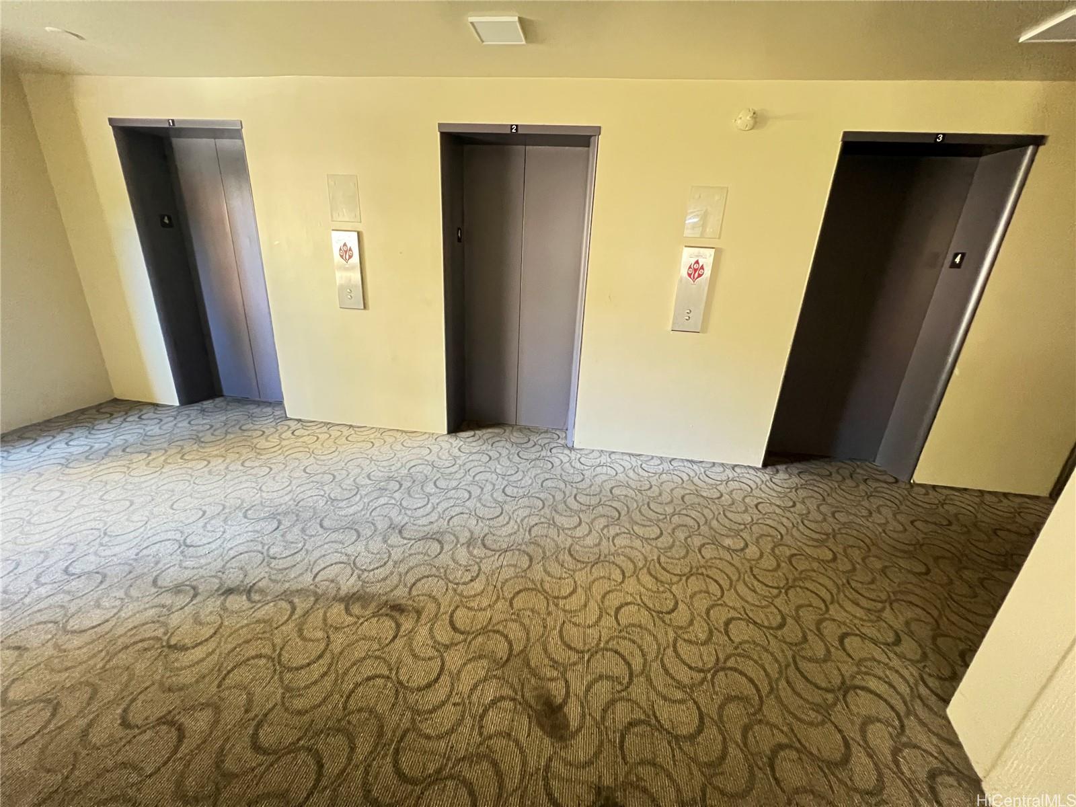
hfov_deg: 106.2
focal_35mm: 13
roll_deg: -2.3
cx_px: 538
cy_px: 404
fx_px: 404
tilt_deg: -19.5
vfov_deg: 89.9
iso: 1250
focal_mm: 1.57
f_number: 1.8
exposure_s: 1/30
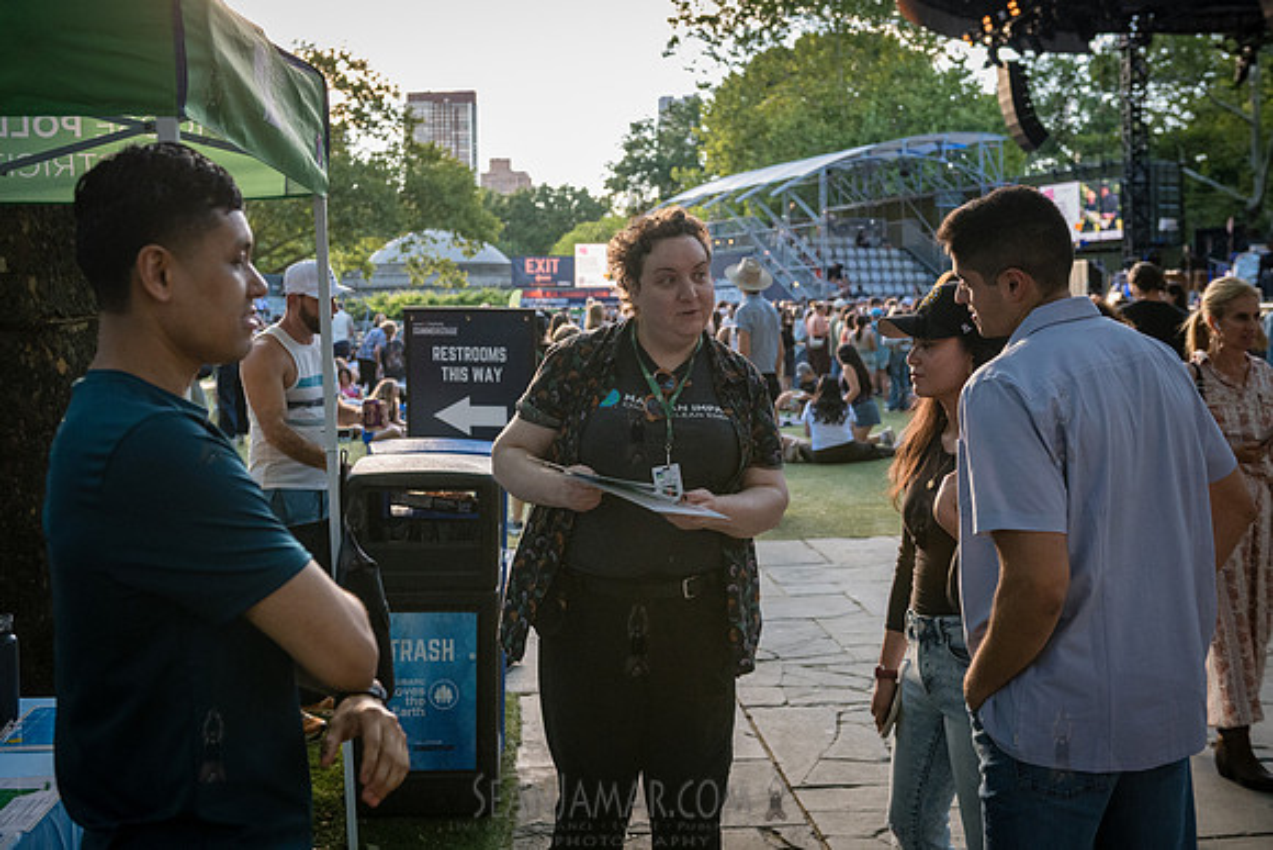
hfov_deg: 47.1
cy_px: 334
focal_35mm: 41
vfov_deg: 32.3
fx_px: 1460
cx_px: 651
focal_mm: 34
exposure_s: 1/1600
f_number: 3.5
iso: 2000
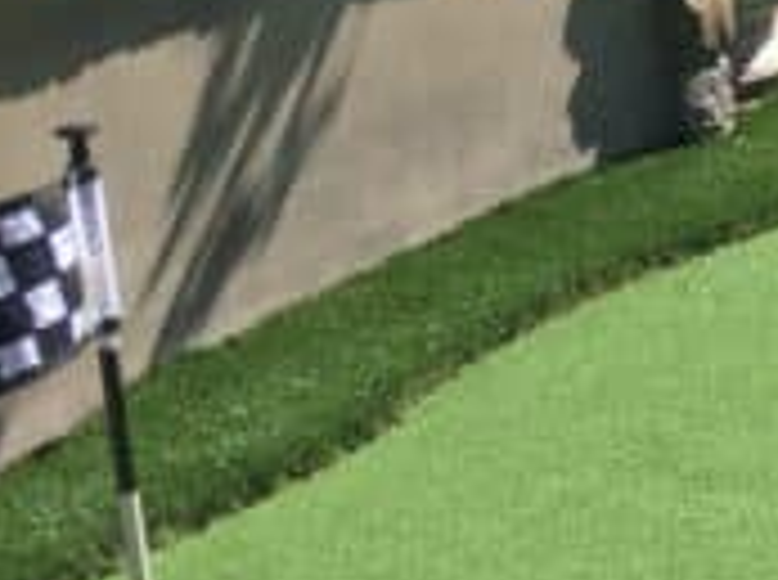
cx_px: 1830
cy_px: 4
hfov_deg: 10.1
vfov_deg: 8.6
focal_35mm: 172
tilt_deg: -13.0
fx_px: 3858
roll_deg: +0.6
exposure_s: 1/1026
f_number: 2.2
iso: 25
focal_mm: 4.15
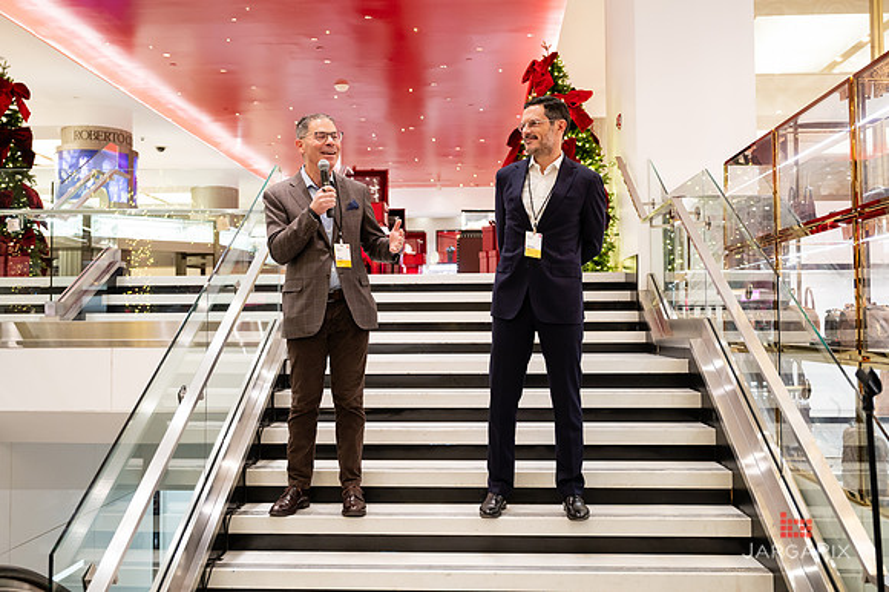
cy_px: 280
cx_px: 443
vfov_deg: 36.8
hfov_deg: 53.1
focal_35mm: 36
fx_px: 890
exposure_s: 1/160
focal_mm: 34
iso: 1250
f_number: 3.2
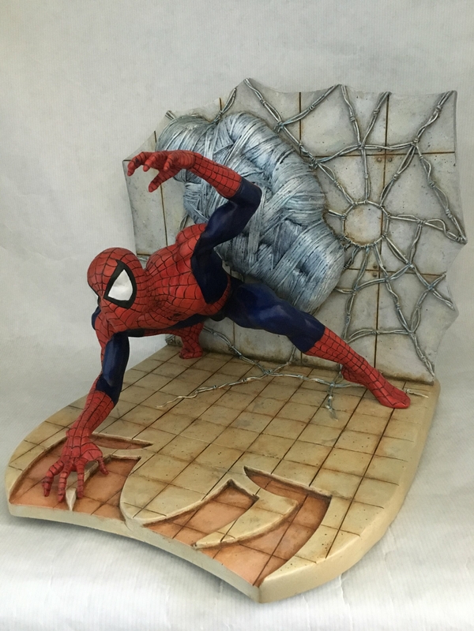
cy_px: 316
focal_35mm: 29
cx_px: 237
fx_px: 529
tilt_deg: -17.5
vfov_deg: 61.7
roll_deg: +2.3
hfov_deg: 48.2
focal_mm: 4.15
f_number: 2.2
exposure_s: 1/17
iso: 320
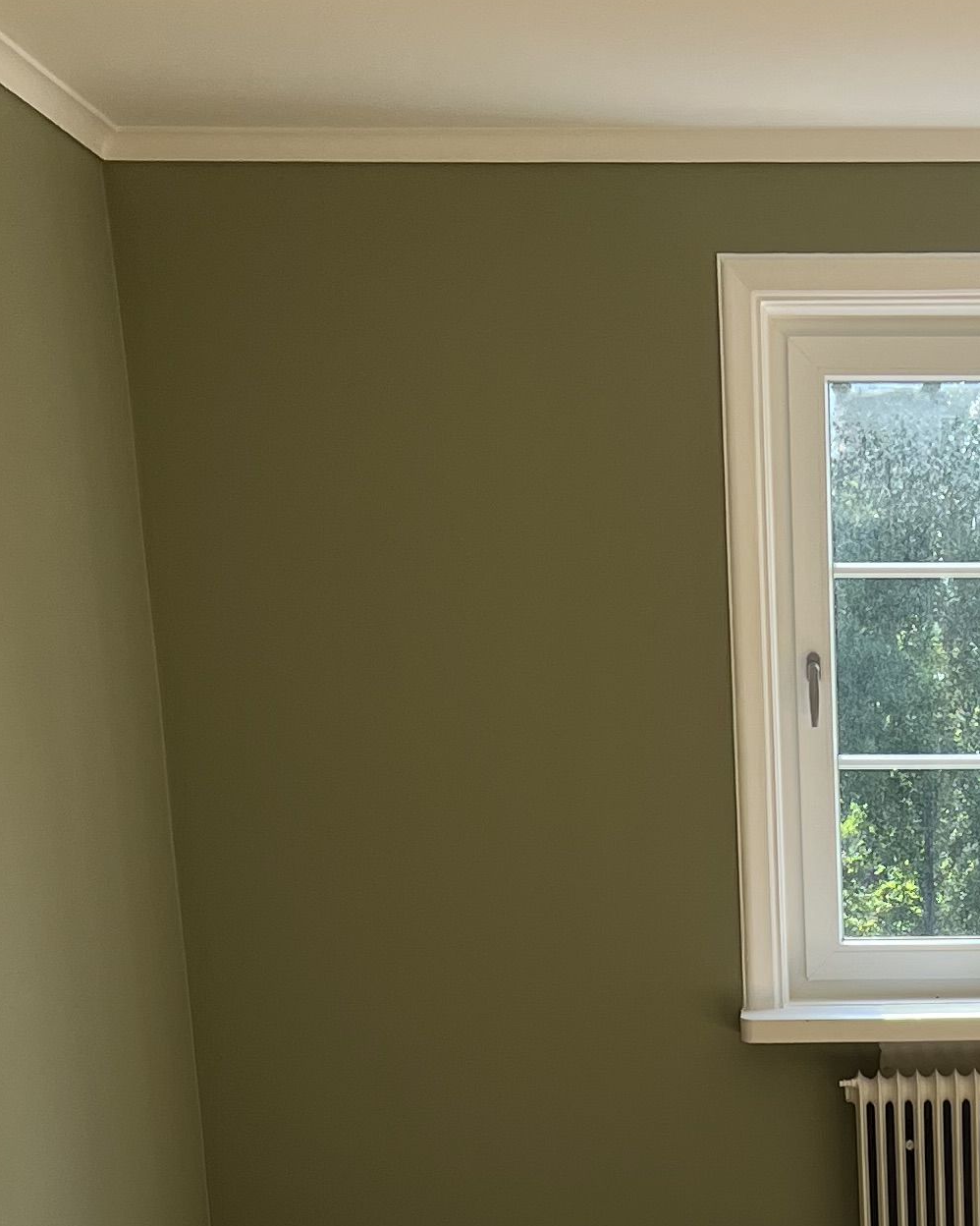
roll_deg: +1.4
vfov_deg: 20.8
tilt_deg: -17.5
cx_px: 1023
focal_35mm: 82
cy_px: 1673
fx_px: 2974
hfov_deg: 18.2
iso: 50
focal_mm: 5.7
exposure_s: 1/499
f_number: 1.5
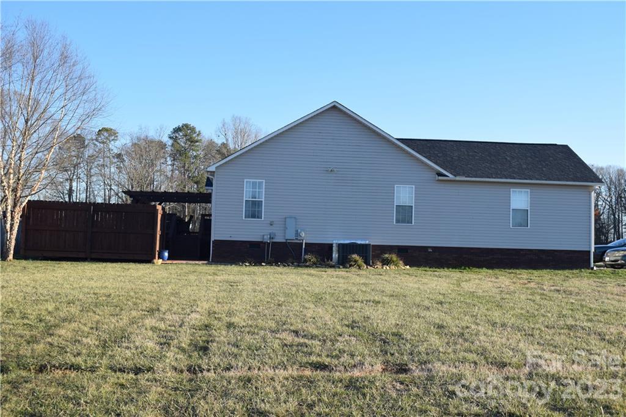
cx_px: 313
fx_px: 704
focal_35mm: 40
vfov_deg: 33.0
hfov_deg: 47.9
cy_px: 208
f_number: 8
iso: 250
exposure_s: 1/250
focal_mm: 27
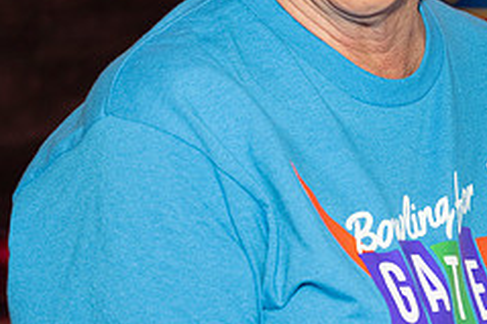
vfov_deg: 8.6
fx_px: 2136
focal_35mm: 158
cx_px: 554
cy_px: -28
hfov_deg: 12.7
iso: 1600
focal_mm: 65
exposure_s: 1/80
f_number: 5.6
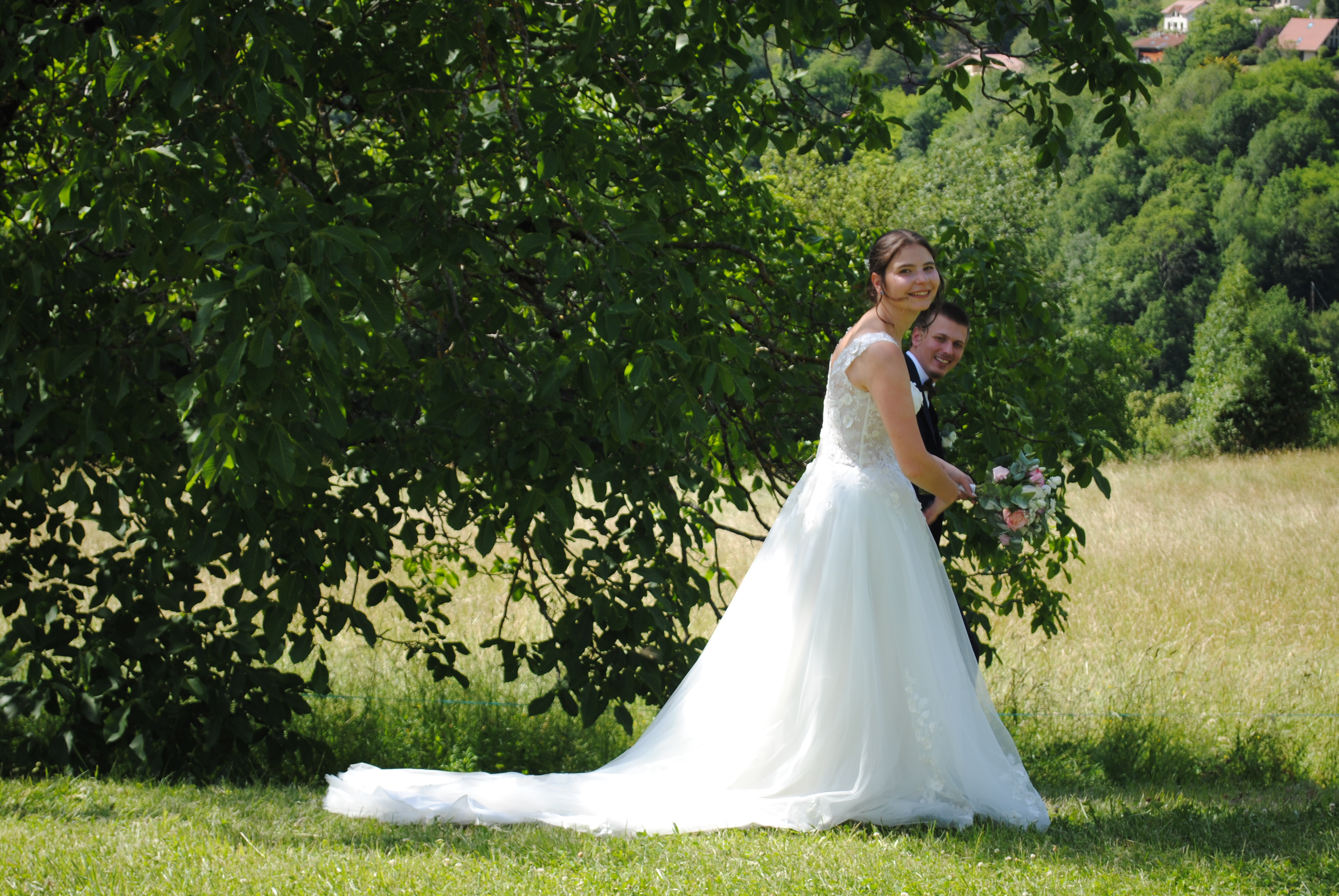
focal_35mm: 72
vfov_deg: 19.0
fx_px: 2681
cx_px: 670
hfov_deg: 28.0
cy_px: 448
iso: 100
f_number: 7.1
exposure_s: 1/200
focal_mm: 48
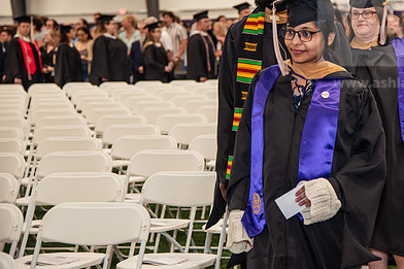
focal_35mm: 111
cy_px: 105
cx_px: 287
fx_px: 1245
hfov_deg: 18.3
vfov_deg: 12.3
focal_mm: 75
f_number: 4
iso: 1000
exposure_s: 1/125
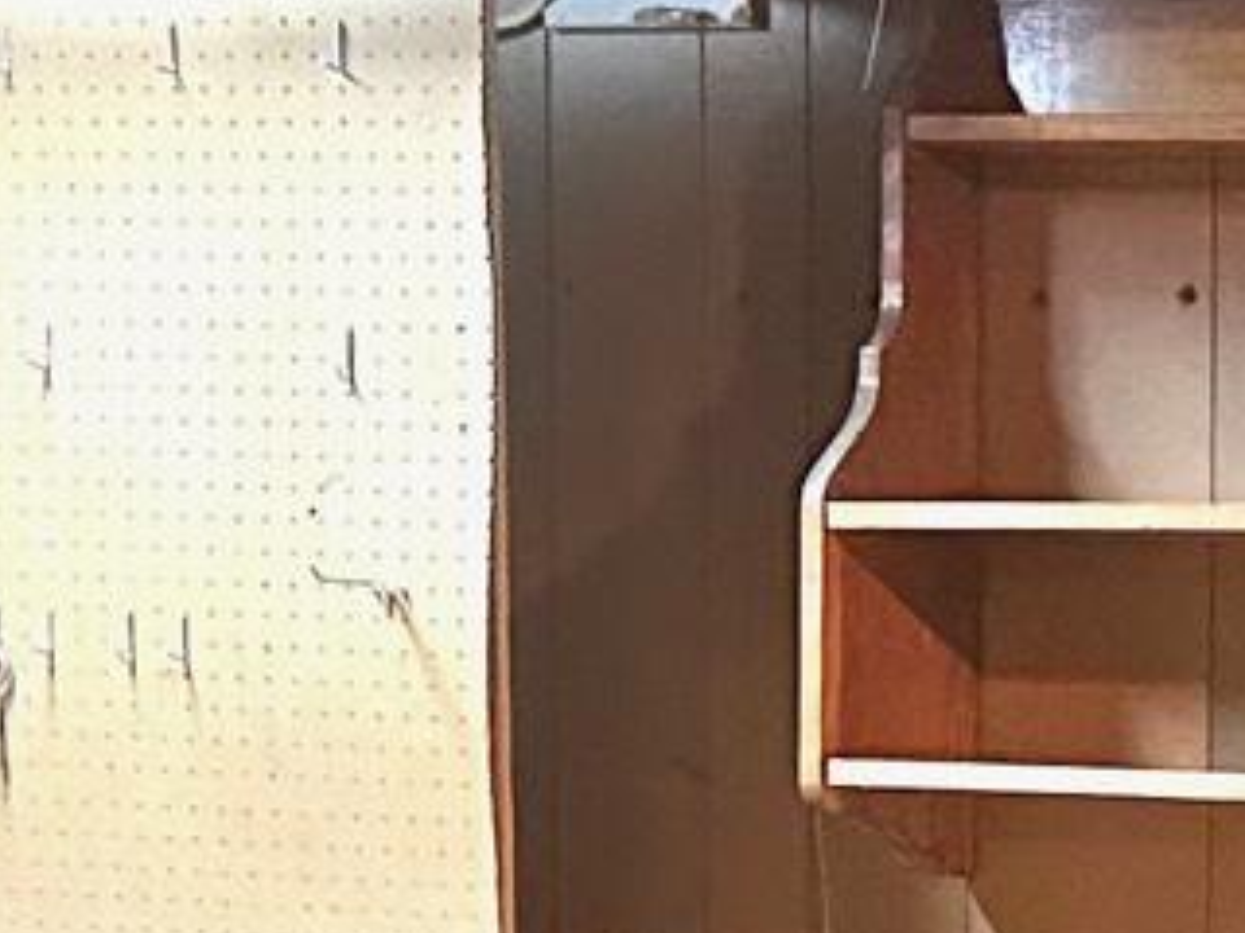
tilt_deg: -8.2
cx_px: 1692
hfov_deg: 12.6
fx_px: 5431
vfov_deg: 9.5
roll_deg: -1.1
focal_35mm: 151
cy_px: 1411
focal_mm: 6.86
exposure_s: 1/60
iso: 500
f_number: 1.78
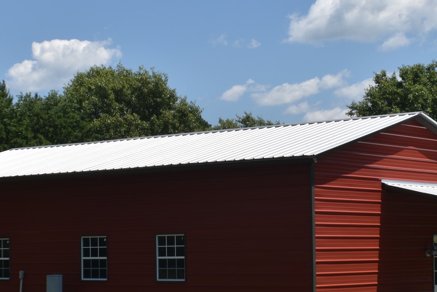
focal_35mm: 131
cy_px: 174
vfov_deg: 10.5
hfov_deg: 15.6
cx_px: 236
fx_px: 1590
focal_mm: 46
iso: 100
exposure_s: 1/320
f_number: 9
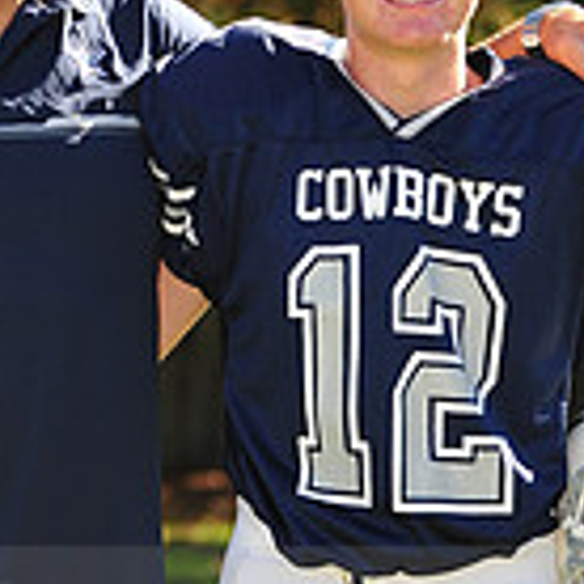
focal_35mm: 340
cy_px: 605
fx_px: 6490
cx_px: 212
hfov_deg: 5.2
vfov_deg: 5.1
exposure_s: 1/400
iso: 200
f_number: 4.5
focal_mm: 95
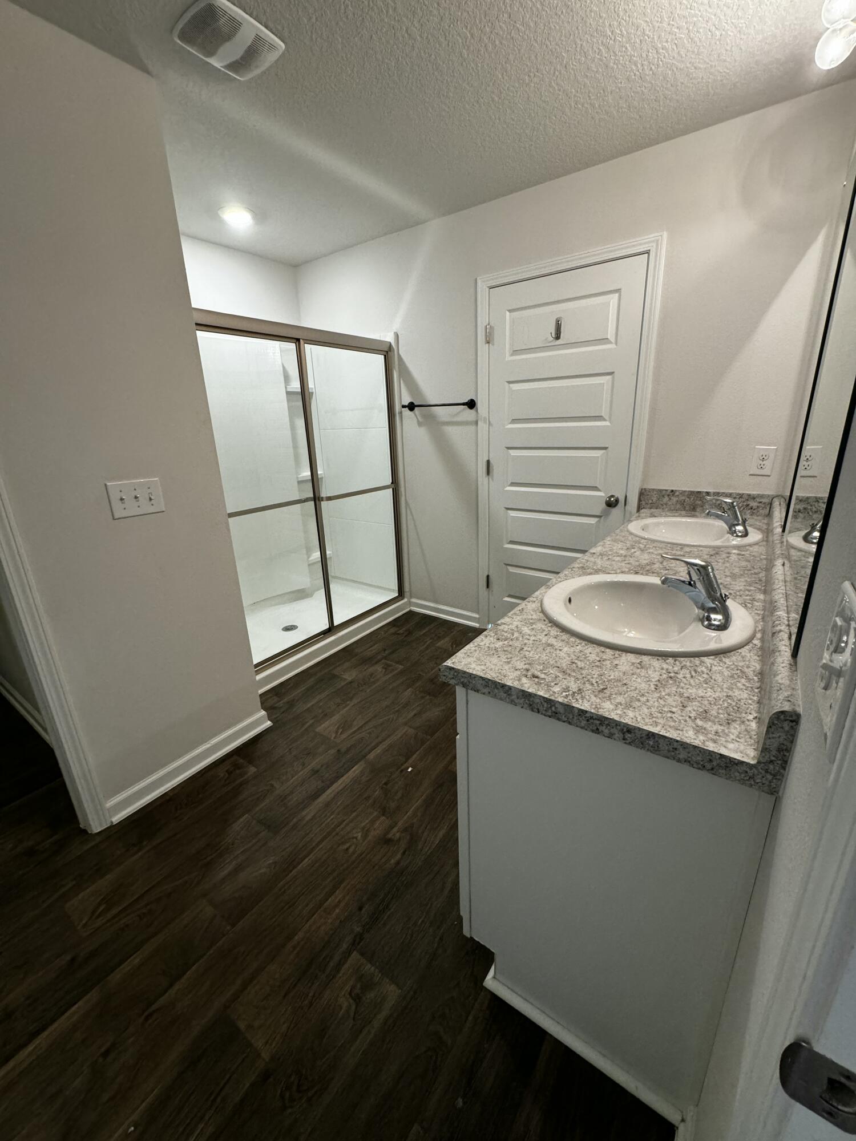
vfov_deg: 102.1
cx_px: 428
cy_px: 570
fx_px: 462
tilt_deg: -18.4
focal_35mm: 14
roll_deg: +2.7
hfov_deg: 85.7
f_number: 2.2
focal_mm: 2.22
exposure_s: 1/120
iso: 320
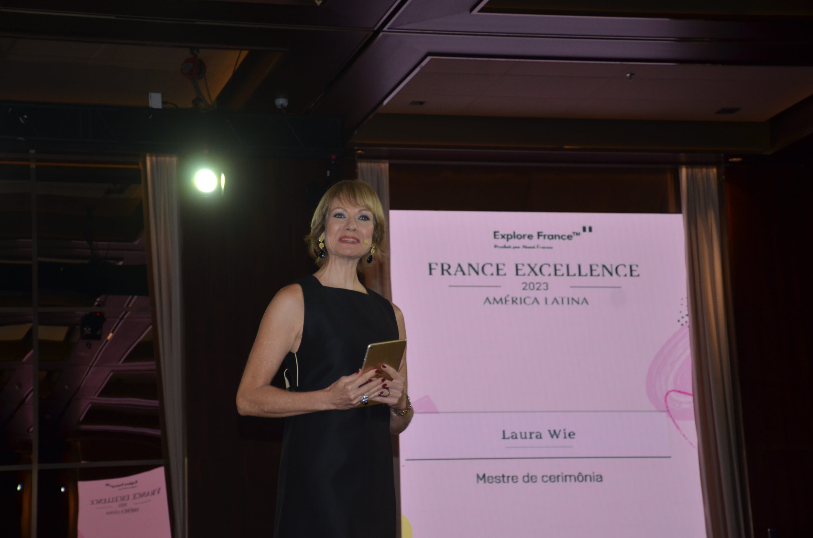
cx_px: 406
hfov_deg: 22.7
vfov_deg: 15.1
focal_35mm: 90
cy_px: 269
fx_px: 2028
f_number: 5
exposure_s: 1/100
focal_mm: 60
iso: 400
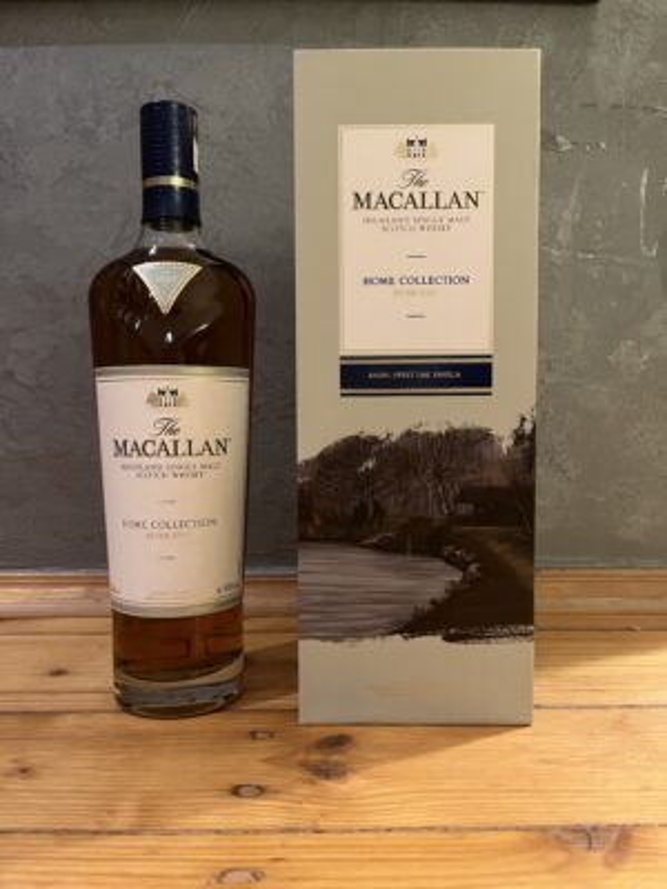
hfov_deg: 53.1
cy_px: 444
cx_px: 334
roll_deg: +0.5
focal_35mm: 26
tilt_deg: -2.7
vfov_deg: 67.3
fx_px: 668
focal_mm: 5.1
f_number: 1.6
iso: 640
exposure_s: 1/33
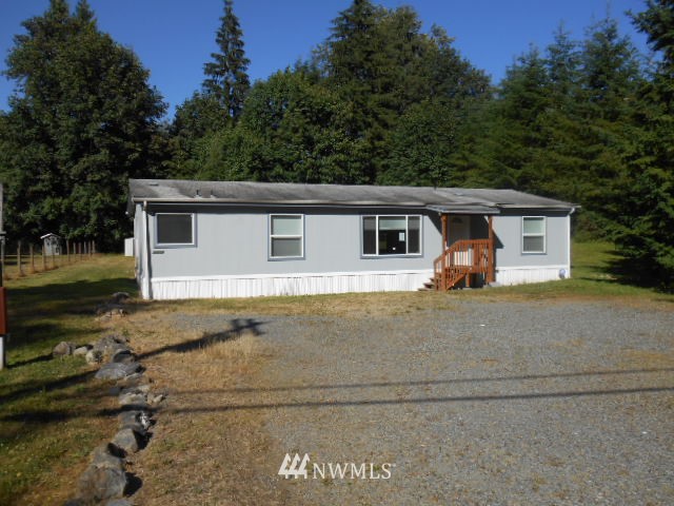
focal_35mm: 31
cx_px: 337
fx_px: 604
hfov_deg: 58.4
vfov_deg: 45.4
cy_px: 253
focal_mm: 5.5
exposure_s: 1/1250
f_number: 3.6
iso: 80
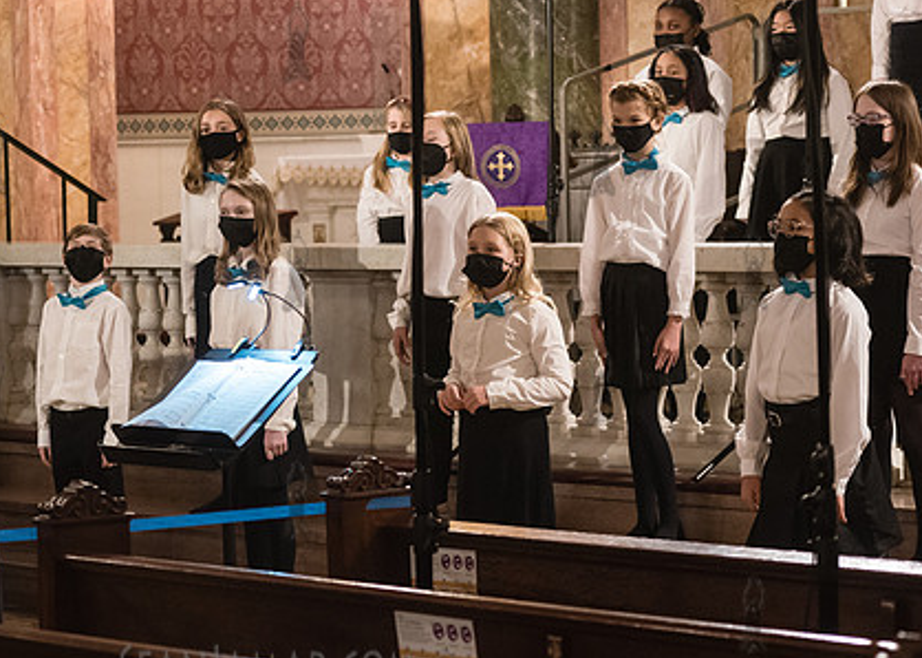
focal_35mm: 144
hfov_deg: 13.9
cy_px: 305
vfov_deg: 10.0
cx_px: 198
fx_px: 3768
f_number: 5
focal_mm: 92
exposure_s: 1/125
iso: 4000
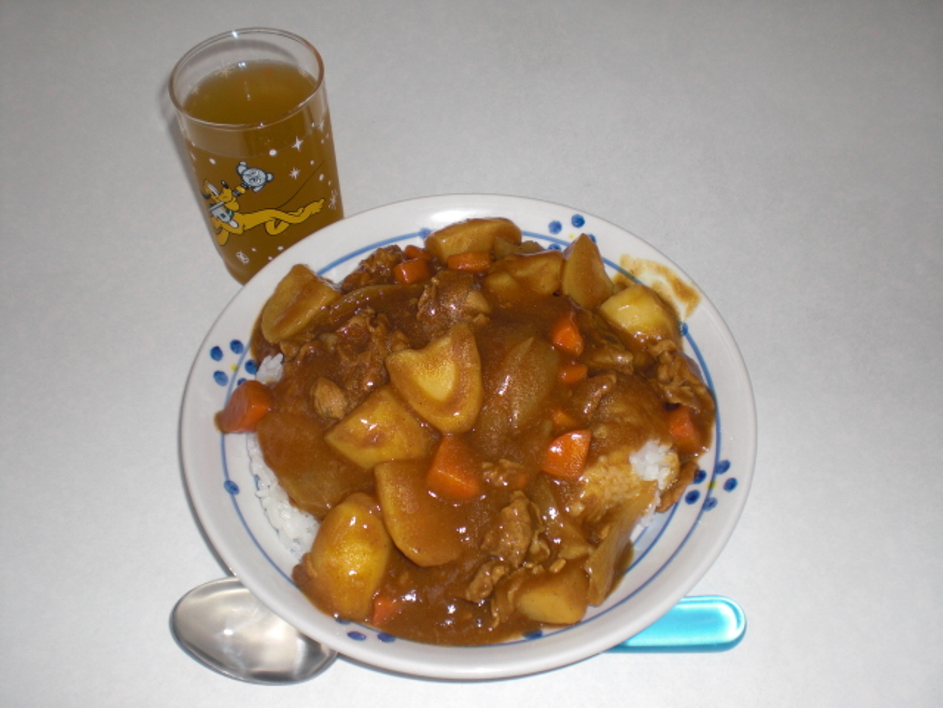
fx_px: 1035
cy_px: 354
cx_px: 472
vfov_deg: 37.7
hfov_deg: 49.0
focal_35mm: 38
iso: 64
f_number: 3.1
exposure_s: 1/60
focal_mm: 6.3
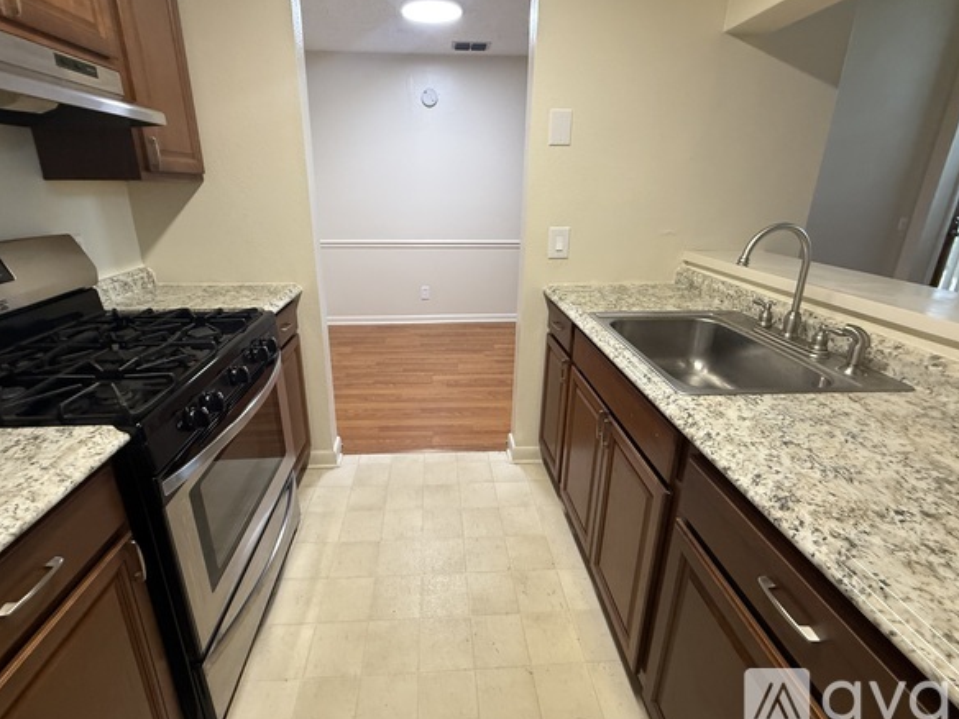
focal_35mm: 16
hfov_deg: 94.5
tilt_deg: -16.8
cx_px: 462
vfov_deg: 77.9
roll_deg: -0.3
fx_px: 443
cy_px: 323
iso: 250
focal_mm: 2.22
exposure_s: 1/60
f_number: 2.2
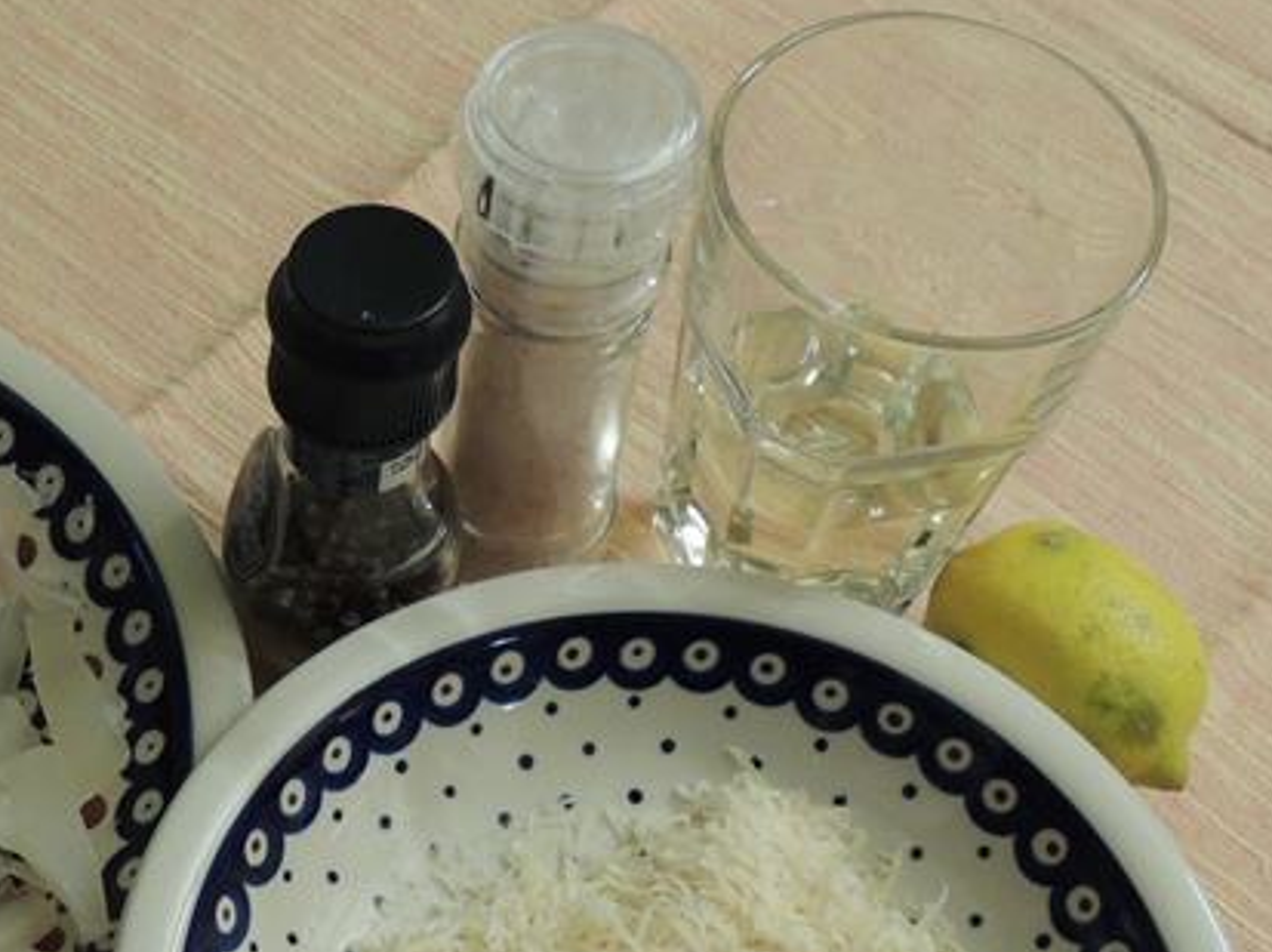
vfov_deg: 22.2
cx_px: 163
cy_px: 890
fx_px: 2350
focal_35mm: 64
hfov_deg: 29.2
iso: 400
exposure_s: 1/13
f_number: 3.2
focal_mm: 5.8
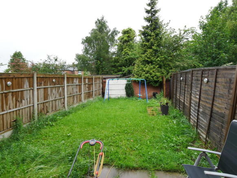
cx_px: 118
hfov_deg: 81.7
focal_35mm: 20
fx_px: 137
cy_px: 89
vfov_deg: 66.0
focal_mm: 10
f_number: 6.3
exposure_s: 1/200
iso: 200
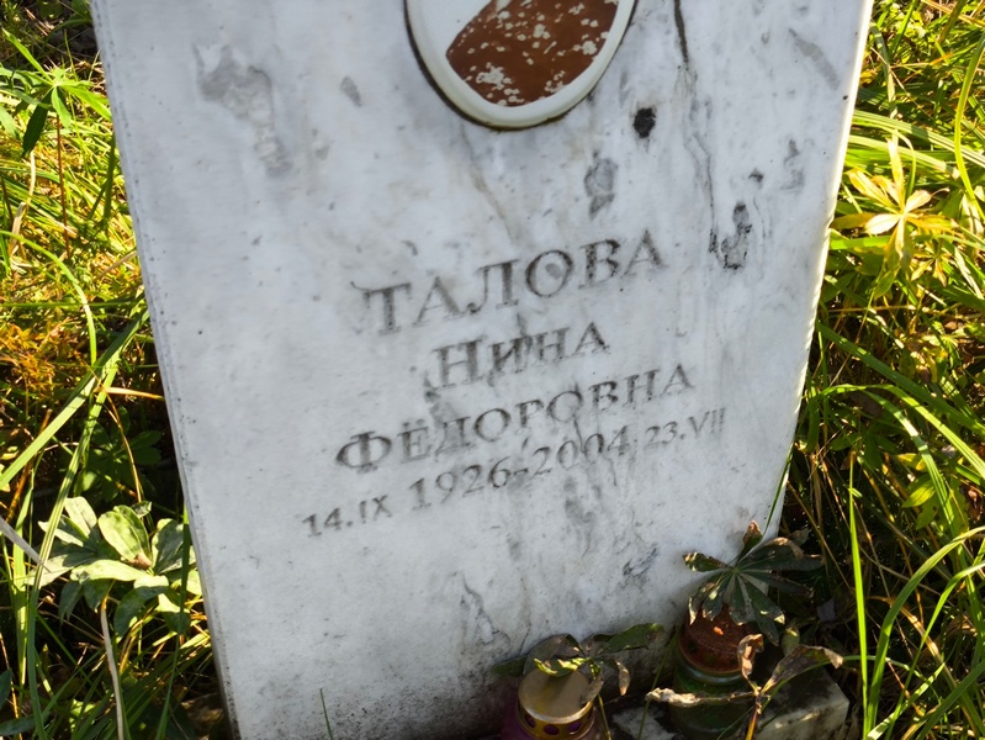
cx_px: 492
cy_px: 370
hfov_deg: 38.2
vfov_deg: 29.1
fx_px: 1423
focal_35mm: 50
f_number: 1.7
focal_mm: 4.71
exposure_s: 1/273
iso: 50
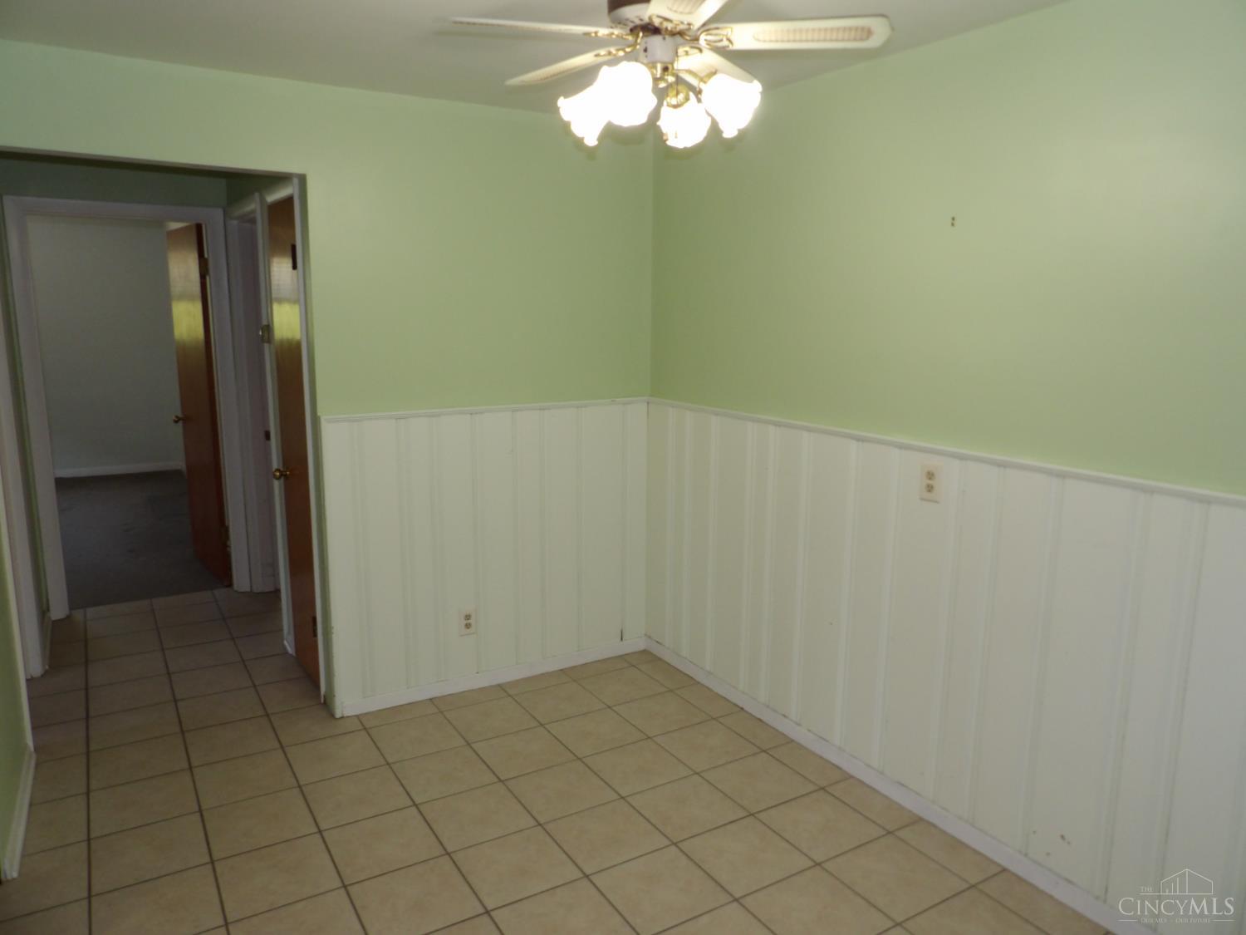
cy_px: 468
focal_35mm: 24
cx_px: 623
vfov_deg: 56.8
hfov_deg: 71.6
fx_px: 864
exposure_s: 1/33
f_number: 3.2
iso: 200
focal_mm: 4.3
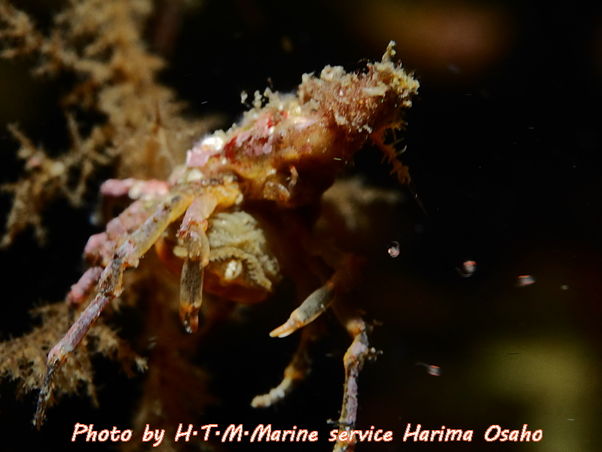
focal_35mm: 90
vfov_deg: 16.4
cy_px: 226
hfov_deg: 21.8
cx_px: 301
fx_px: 1566
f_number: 11
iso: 2500
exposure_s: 1/100
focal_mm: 45
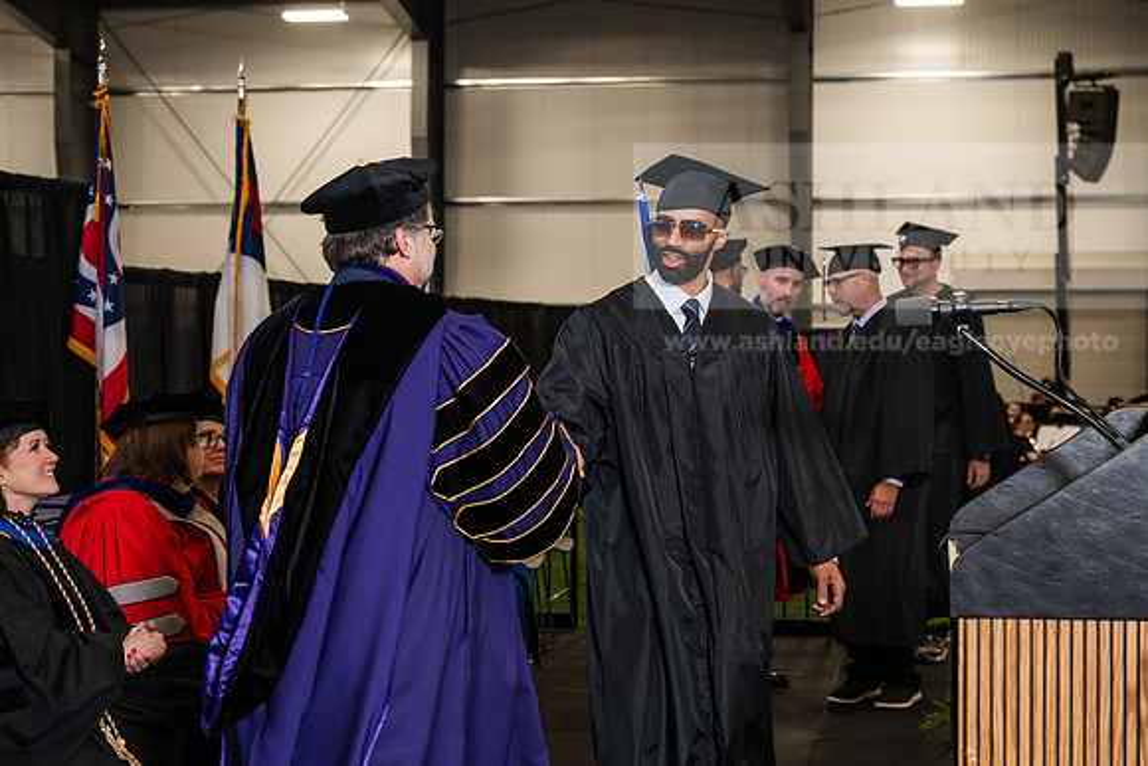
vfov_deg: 21.9
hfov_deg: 32.4
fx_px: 1977
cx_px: 574
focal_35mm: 62
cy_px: 383
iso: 1250
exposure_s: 1/200
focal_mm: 62
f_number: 5
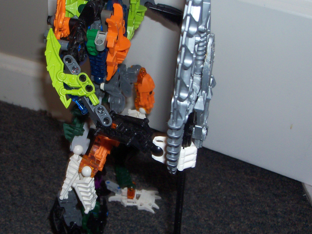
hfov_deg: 35.0
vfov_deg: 27.0
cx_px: 89
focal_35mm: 54
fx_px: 487
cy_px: 127
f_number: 3
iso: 100
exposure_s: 1/30
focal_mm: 6.3
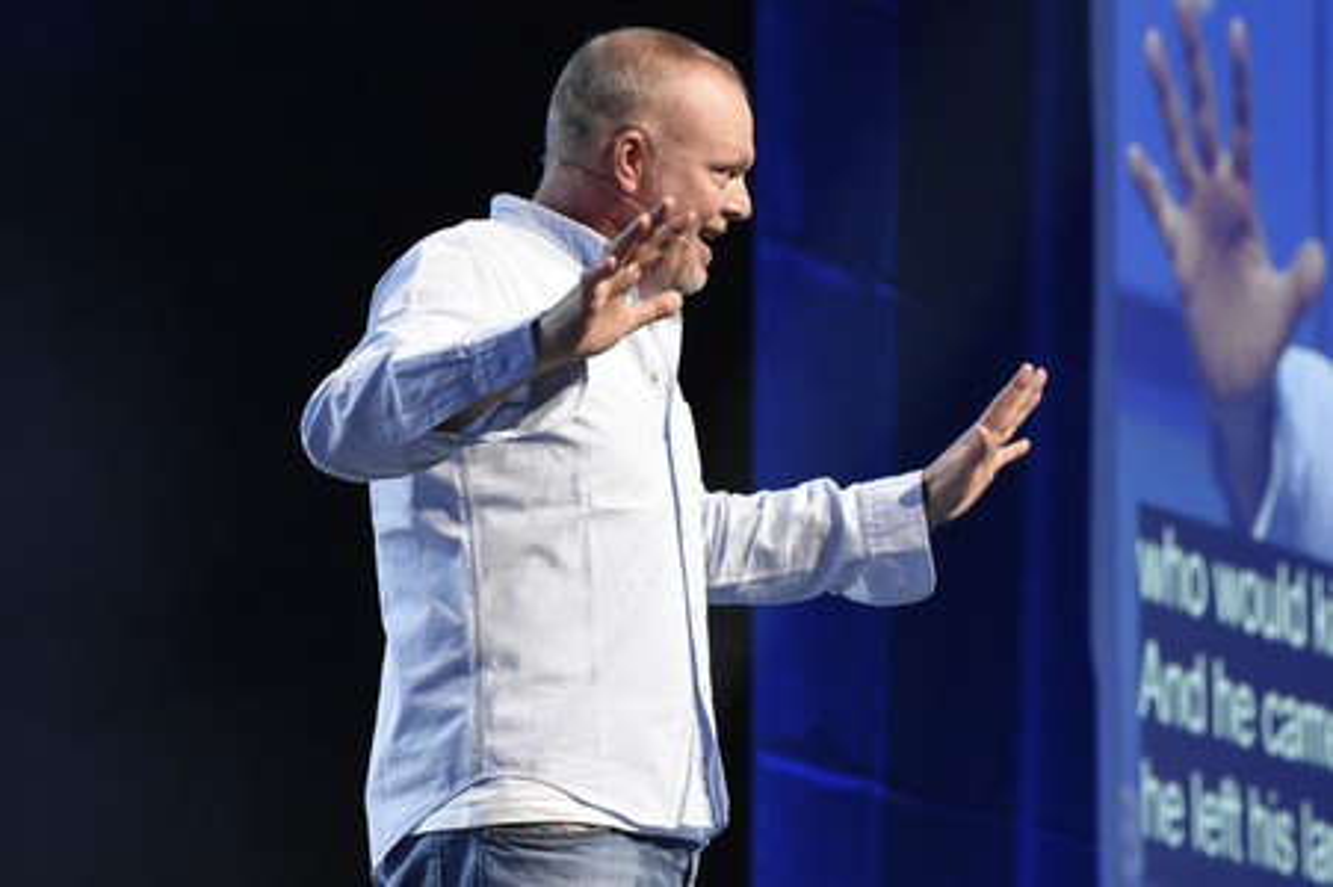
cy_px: 444
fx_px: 10267
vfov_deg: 4.9
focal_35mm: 278
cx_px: 666
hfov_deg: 7.4
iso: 5000
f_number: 8
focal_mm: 185
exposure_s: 1/125
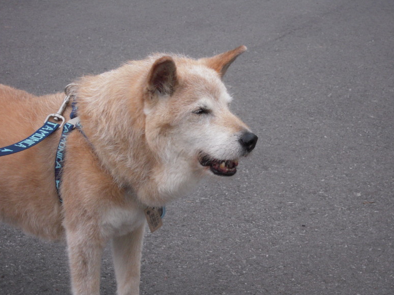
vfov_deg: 13.7
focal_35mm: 108
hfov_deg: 18.2
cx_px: 195
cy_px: 151
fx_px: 1229
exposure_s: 1/125
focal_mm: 18.8
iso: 400
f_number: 5.6
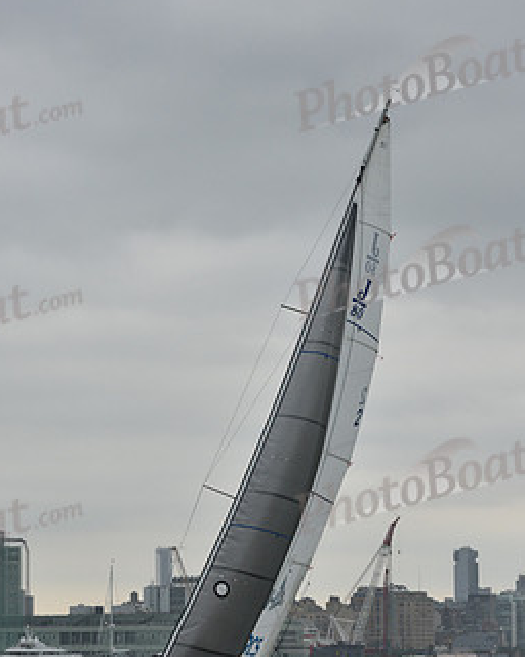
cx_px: 190
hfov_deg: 12.9
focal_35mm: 119
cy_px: 404
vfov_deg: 16.1
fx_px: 2311
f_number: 6.3
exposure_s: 1/800
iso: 320
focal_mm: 70
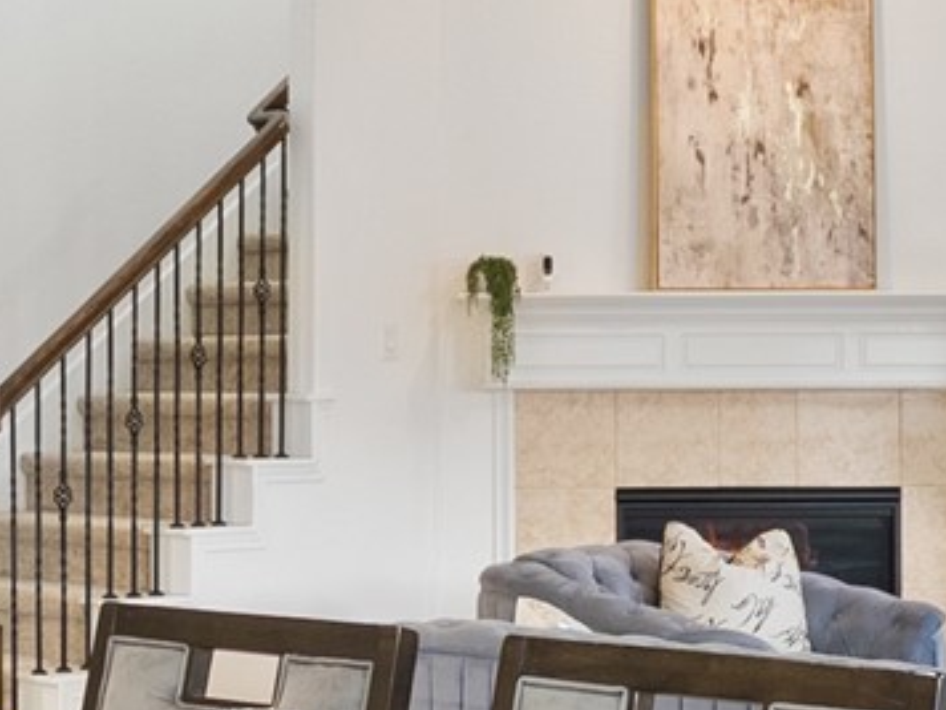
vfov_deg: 18.0
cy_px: 456
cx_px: 186
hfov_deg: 23.5
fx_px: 2241
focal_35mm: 82
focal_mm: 14
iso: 800
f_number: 8
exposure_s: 1/5
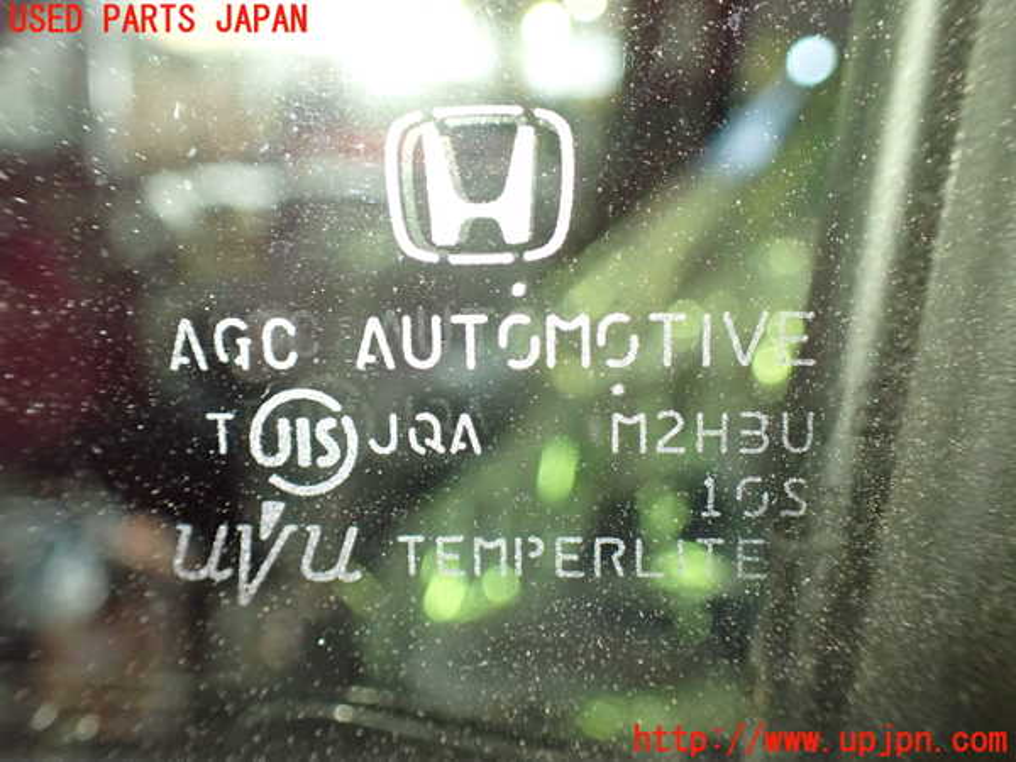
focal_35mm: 30
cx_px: 508
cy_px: 381
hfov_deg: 60.0
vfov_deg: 46.8
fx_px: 881
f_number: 2.3
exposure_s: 1/40
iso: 800
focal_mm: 5.4
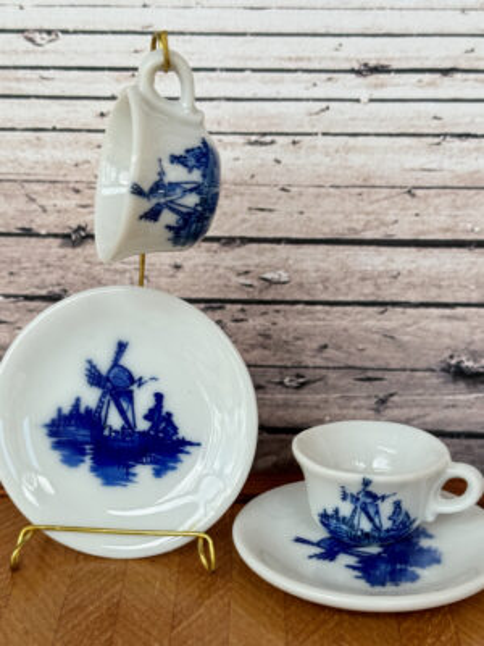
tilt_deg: -22.5
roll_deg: -1.3
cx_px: 242
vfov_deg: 39.7
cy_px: 323
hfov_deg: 30.3
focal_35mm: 48
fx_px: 895
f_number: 1.78
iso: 64
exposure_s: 1/700
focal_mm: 6.76
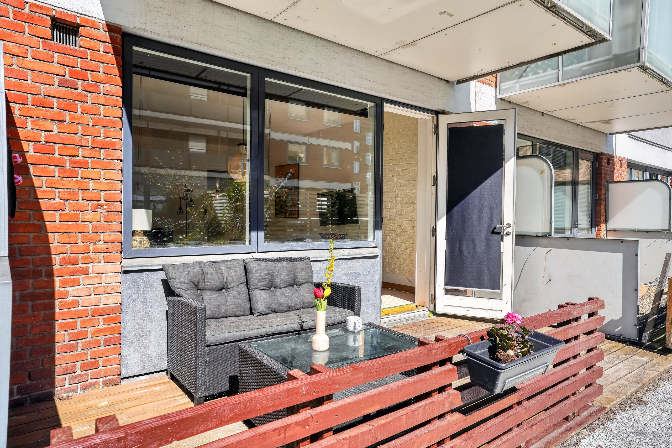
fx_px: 429
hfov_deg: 76.1
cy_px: 224
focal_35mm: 23
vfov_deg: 55.1
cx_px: 336
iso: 400
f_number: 8
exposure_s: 1/320
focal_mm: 23
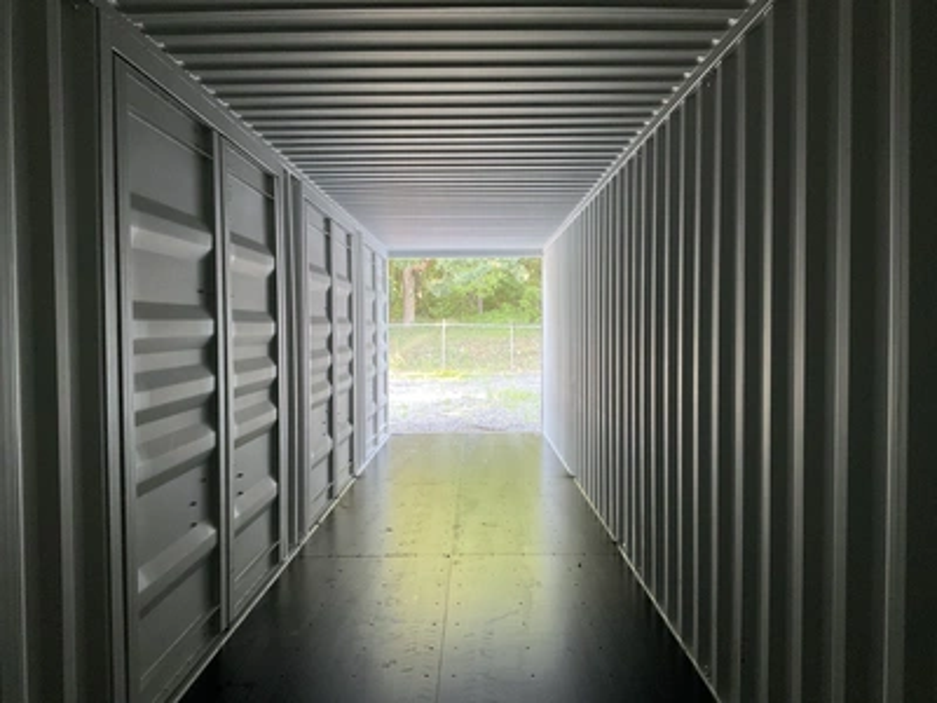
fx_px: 785
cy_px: 352
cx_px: 468
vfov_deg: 48.2
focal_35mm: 29
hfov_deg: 61.7
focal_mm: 3
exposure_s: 1/60
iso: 250
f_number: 1.8
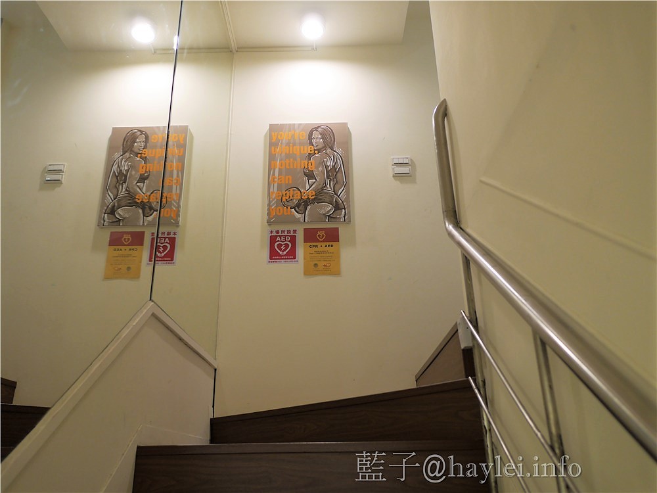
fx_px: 569
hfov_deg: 60.0
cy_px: 246
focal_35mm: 30
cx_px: 328
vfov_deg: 46.8
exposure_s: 1/60
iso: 320
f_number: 2.2
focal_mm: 15
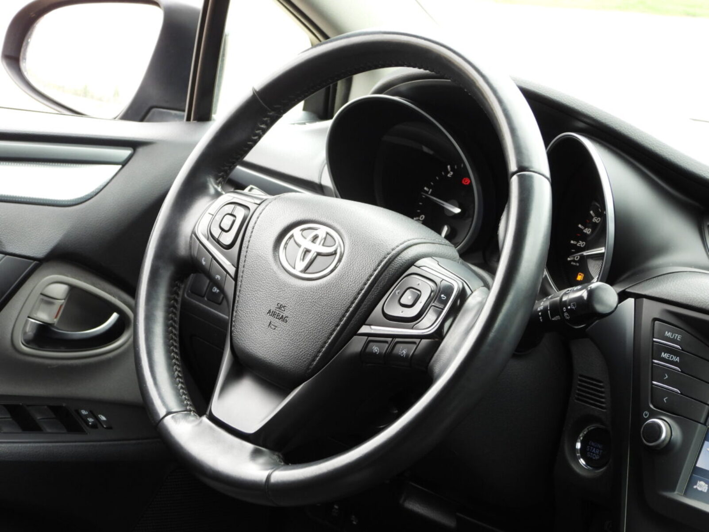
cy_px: 266
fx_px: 1639
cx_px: 354
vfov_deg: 18.4
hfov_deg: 24.4
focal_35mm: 80
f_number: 3.5
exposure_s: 1/60
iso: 250
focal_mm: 14.4
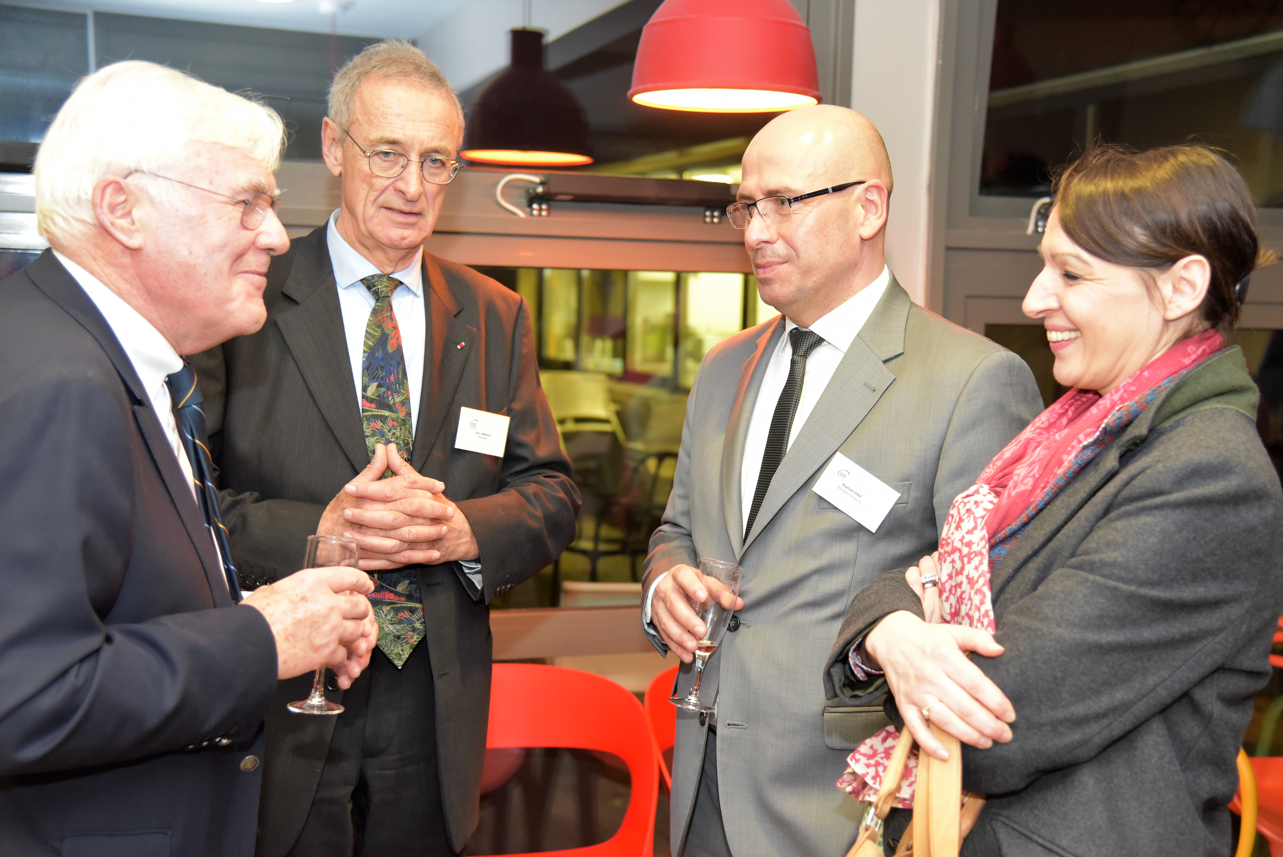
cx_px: 642
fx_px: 1640
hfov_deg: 42.7
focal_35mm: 46
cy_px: 428
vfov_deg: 29.3
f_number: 4
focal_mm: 46
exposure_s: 1/60
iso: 2800
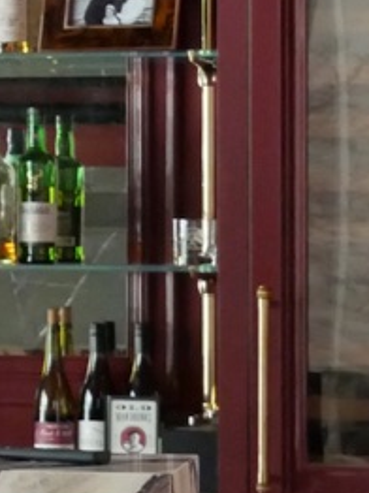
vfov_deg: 9.2
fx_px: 3047
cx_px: -613
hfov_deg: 6.5
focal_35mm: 214
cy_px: 149
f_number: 4.1
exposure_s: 1/60
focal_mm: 20
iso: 2500
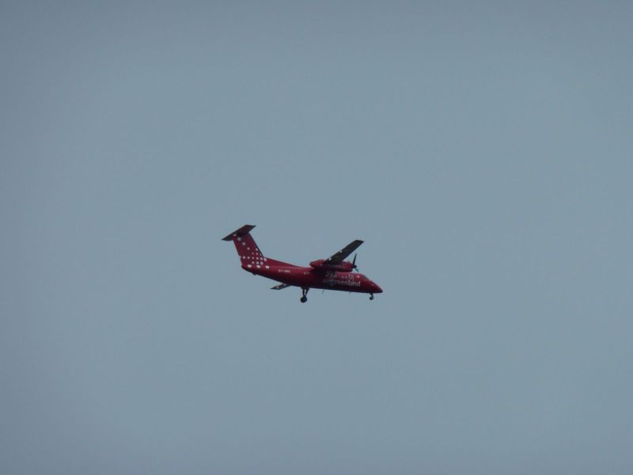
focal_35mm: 300
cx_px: 316
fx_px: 5486
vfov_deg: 5.0
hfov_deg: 6.6
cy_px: 238
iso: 80
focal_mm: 49.2
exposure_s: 1/800
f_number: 5.6
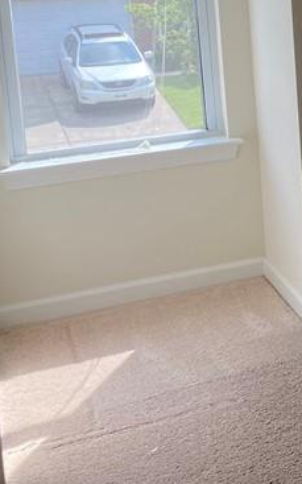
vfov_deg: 25.8
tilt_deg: -7.8
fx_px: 1015
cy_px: 33
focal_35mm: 77
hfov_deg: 13.7
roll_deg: +1.3
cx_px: 651
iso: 32
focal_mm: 4.25
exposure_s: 1/524
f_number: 1.8
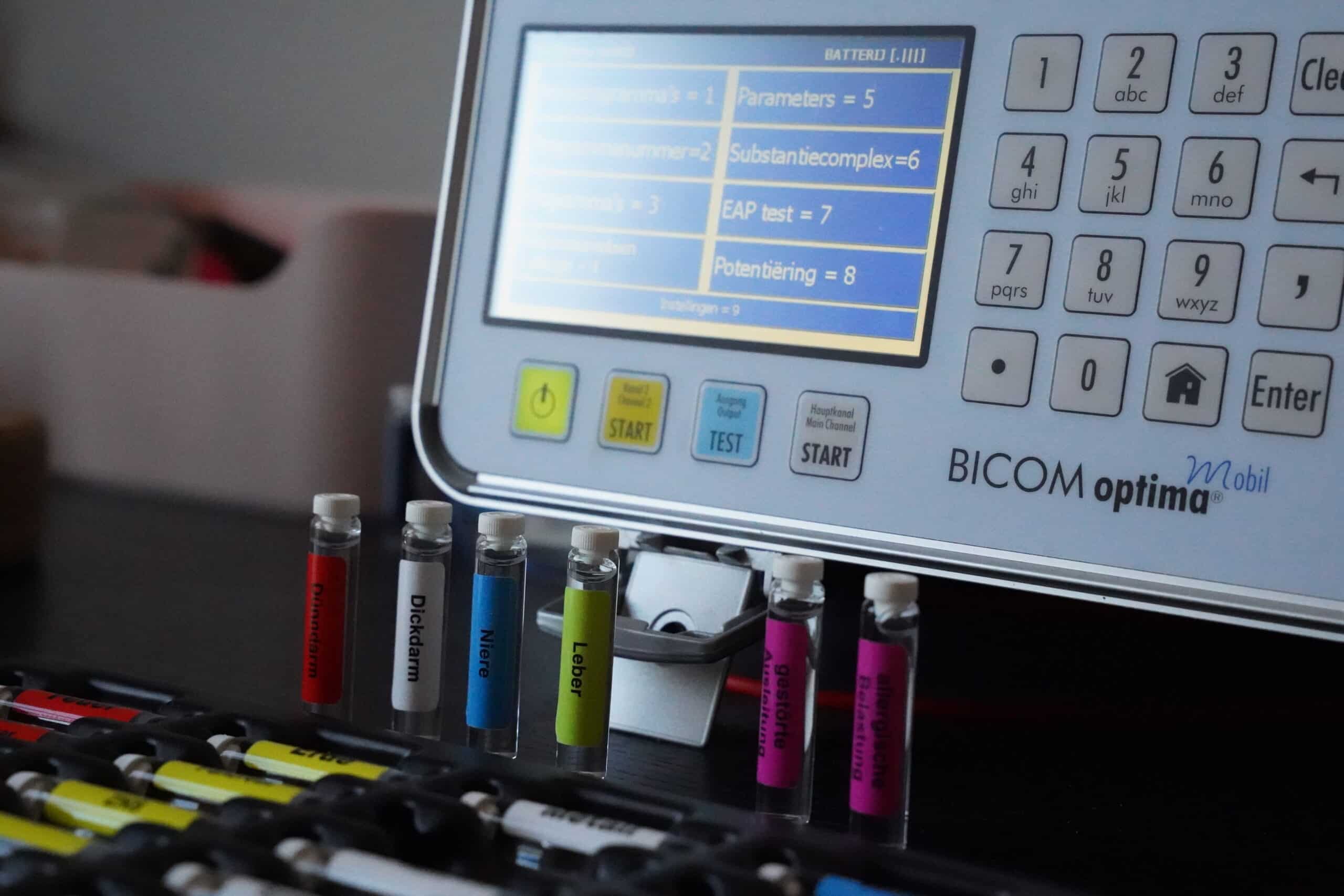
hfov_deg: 30.9
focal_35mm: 65
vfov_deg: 20.9
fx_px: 2430
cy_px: 448
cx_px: 672
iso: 32000
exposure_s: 1/1250
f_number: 8
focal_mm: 65.1
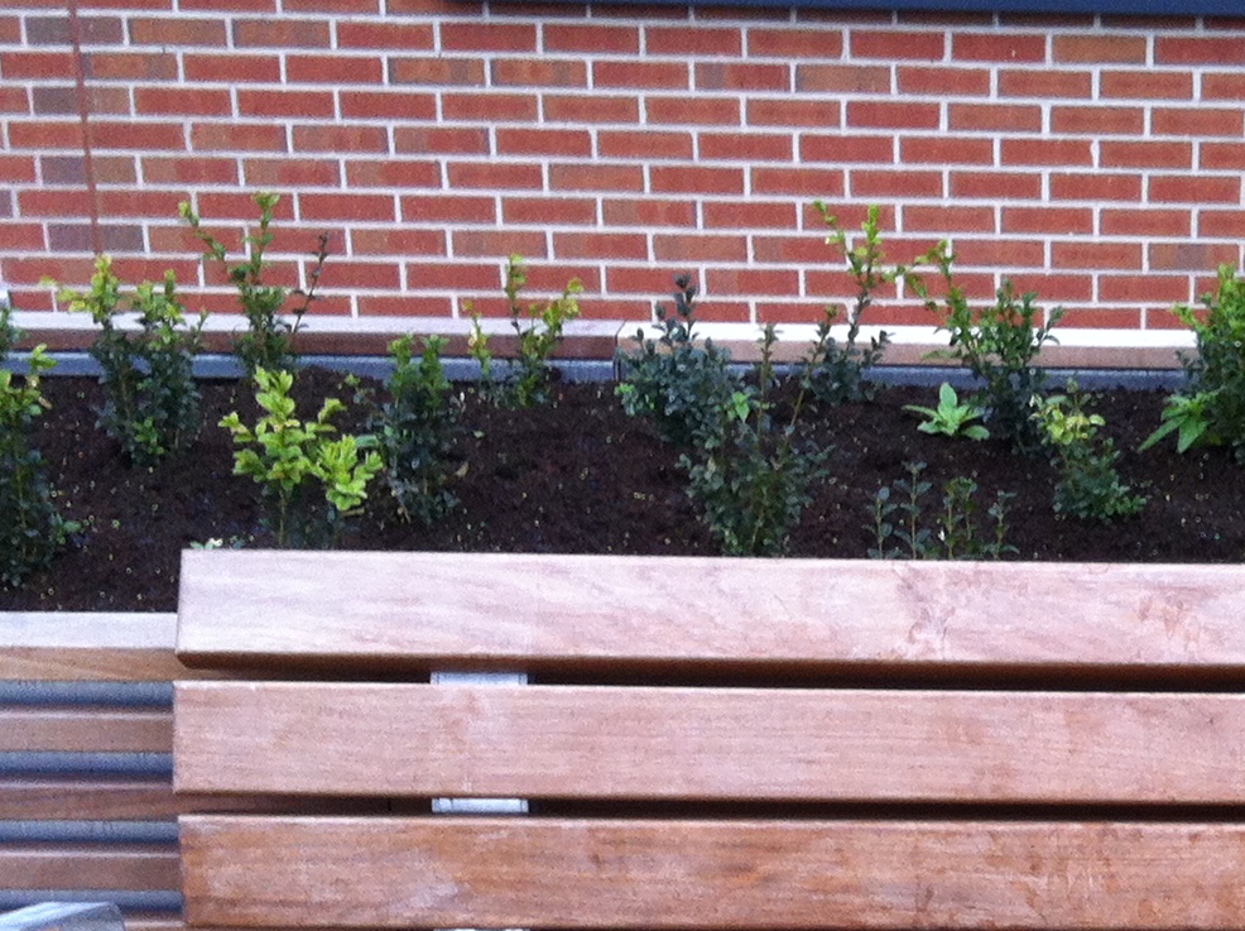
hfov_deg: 20.8
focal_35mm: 92
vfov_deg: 15.7
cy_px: 950
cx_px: 1173
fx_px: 3305
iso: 80
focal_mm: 3.85
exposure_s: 1/60
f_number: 2.8
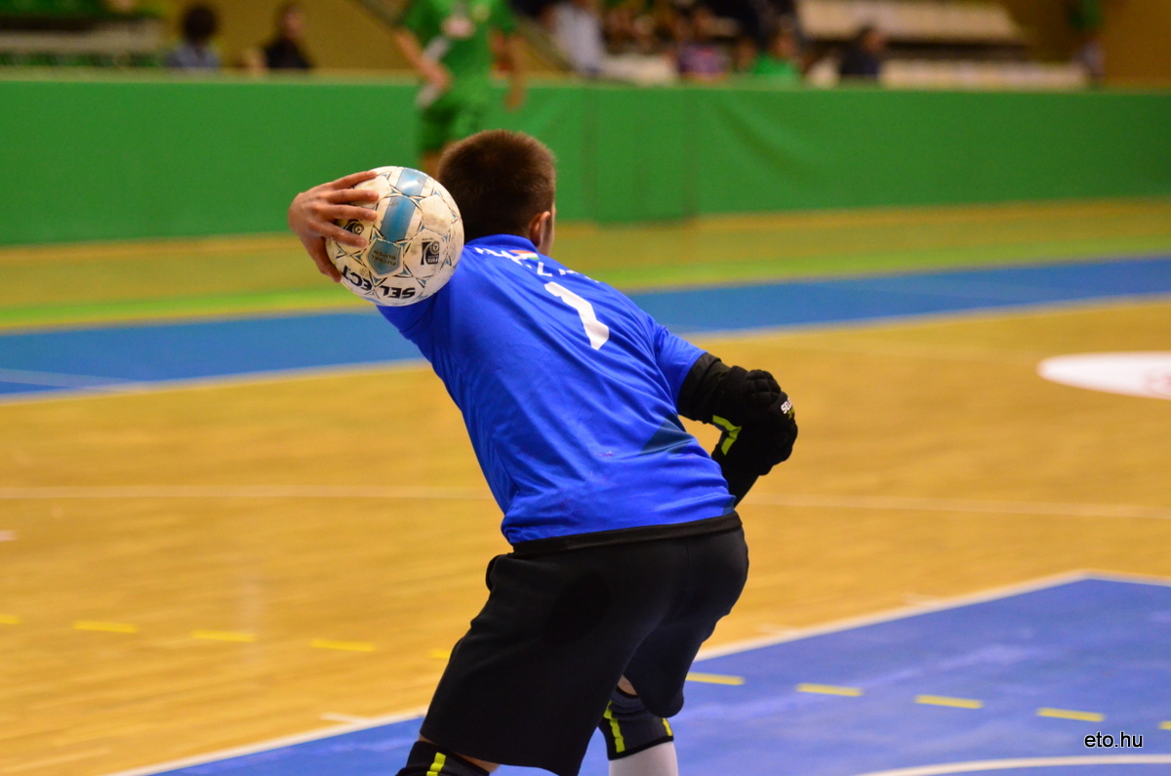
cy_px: 388
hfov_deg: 12.5
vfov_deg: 8.3
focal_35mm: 165
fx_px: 5356
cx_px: 586
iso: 3200
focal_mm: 110
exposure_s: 1/640
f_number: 2.8
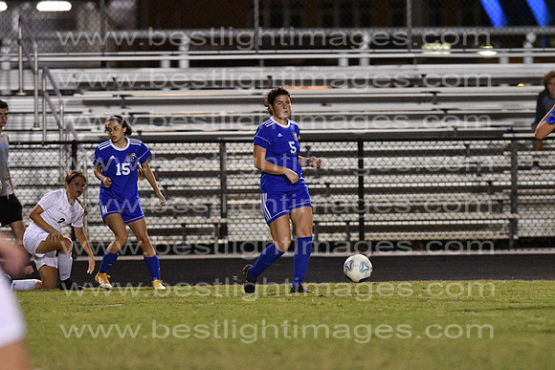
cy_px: 185
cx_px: 278
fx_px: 6939
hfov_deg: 4.6
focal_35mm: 450
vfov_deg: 3.1
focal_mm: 300
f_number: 3.5
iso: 10000
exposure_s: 1/640
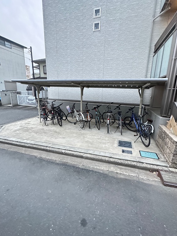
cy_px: 112
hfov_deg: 81.7
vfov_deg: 98.1
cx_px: 92
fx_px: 102
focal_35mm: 15
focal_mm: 2.22
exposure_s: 1/50
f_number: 2.2
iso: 800
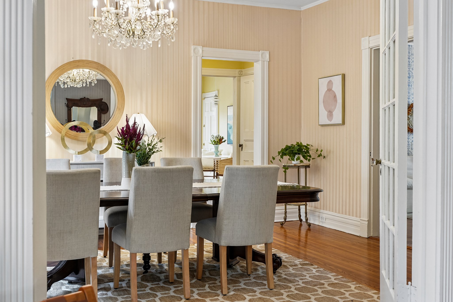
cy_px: 151
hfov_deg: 46.4
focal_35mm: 42
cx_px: 226
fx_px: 528
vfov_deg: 31.9
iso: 400
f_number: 5.6
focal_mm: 28
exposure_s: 1/13
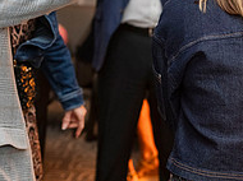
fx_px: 1199
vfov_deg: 8.6
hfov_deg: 11.5
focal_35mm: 171
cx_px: 10
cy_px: -43
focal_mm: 58
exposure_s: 1/125
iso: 1250
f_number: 4
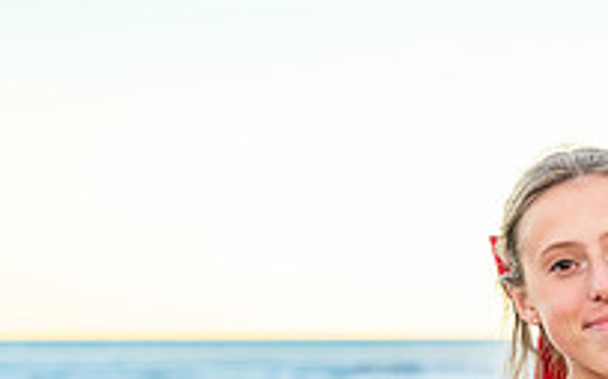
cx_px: 611
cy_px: 431
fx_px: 2731
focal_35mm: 165
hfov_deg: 12.5
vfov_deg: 7.9
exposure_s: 1/250
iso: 64
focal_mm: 56
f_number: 2.8
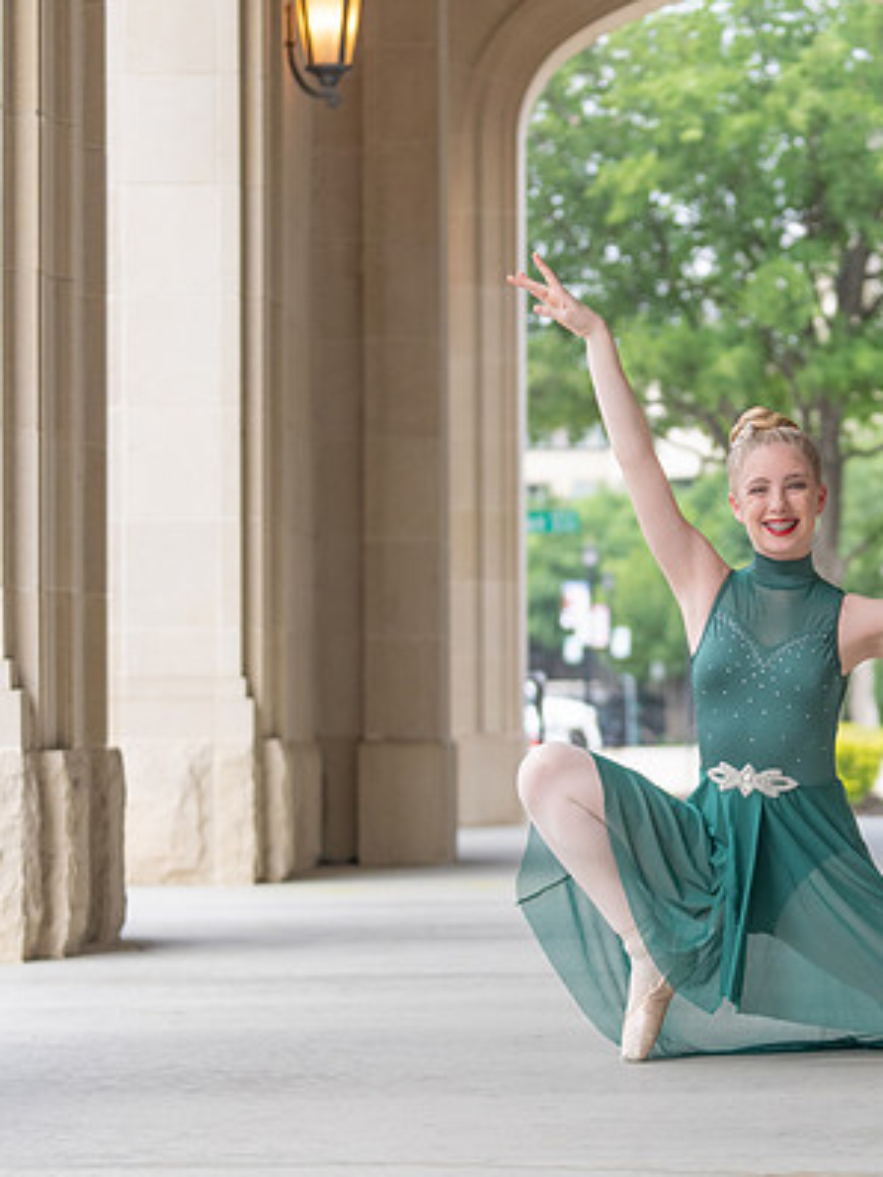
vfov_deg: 17.1
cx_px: 786
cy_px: 660
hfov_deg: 12.8
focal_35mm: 115
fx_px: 3909
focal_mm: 70
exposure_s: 1/320
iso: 400
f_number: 2.8
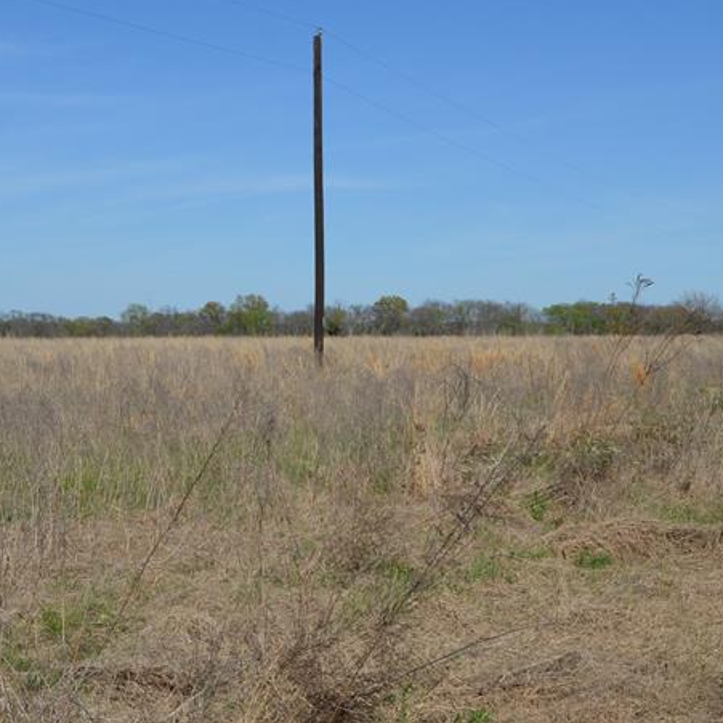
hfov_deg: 32.8
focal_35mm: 52
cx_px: 386
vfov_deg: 32.8
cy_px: 359
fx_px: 1229
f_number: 9
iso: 100
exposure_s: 1/320
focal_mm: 18
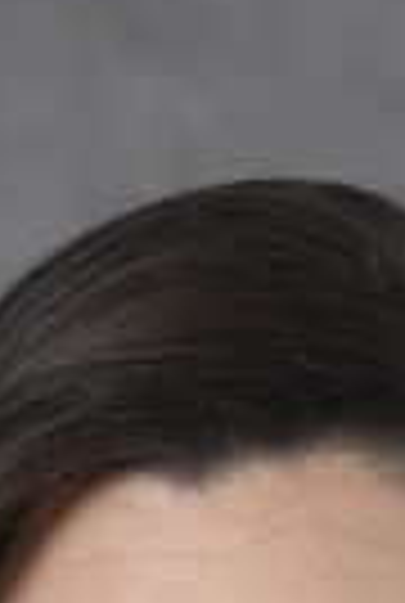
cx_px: 202
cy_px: 1485
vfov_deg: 2.8
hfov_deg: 1.9
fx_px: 12221
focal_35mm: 728
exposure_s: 1/160
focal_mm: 145
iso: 100
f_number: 7.1
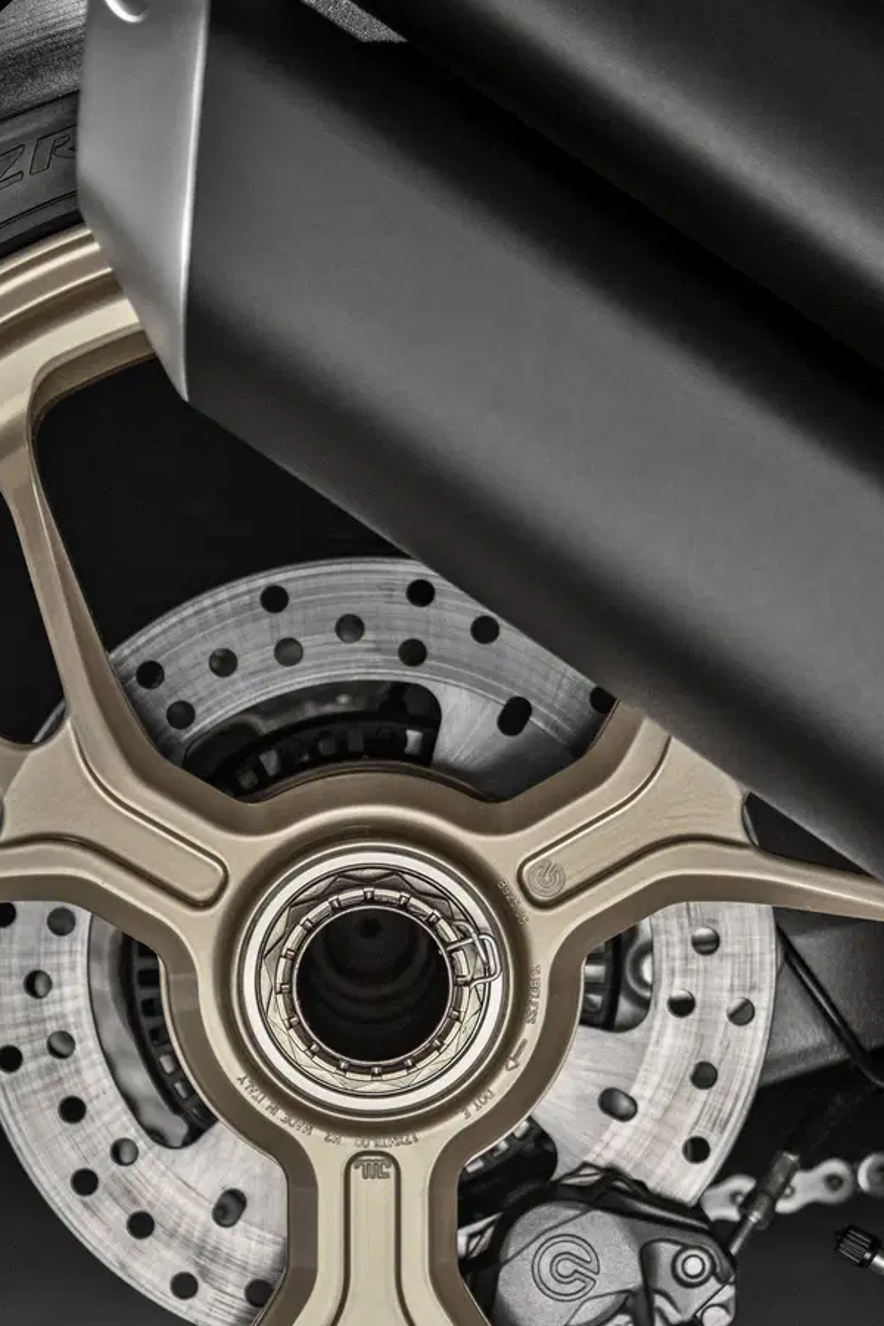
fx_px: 4420
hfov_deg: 11.4
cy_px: 883
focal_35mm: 120
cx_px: 334
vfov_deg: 17.0
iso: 800
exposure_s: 1/60
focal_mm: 60
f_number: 3.2
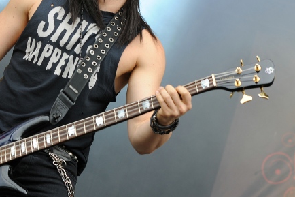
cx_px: 78
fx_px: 950
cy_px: 75
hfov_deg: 17.6
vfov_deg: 11.8
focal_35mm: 116
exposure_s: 1/250
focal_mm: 70
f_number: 5.6
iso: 200
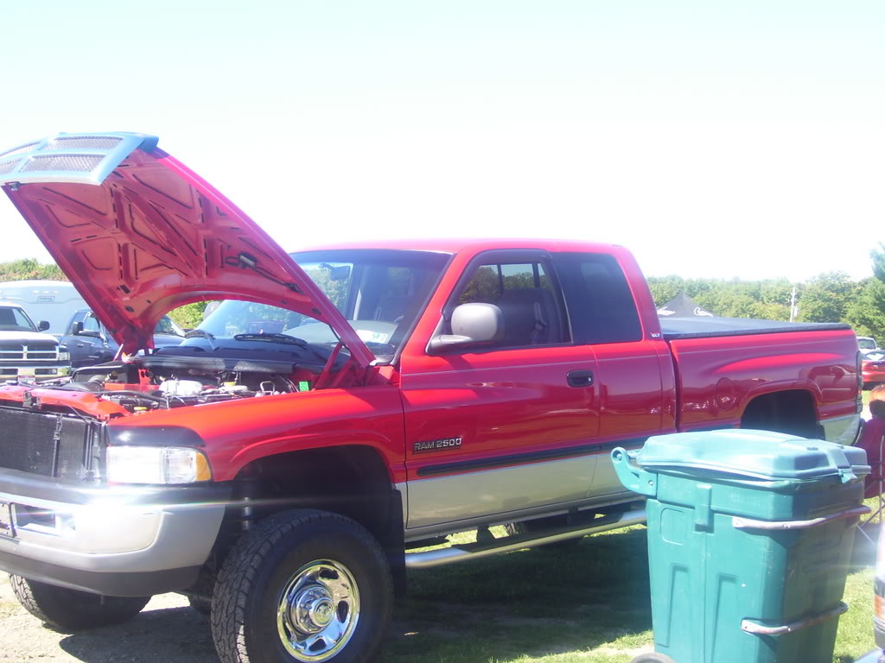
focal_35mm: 57
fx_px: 1457
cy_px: 332
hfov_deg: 33.8
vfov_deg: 25.7
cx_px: 442
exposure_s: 1/250
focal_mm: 9.4
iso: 80
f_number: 3.4
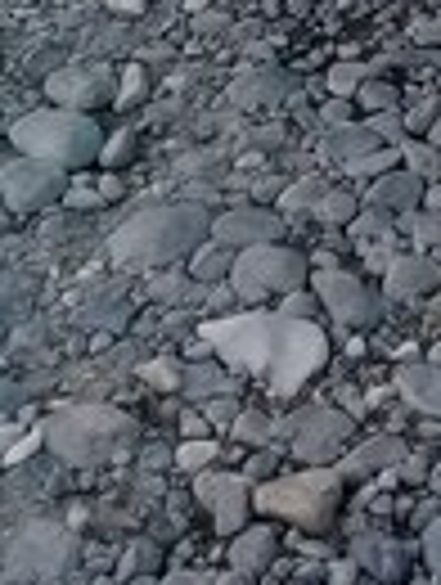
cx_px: 675
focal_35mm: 118
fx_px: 1998
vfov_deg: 14.7
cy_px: -441
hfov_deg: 12.0
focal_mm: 3.3
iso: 80
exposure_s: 1/50
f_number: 2.2
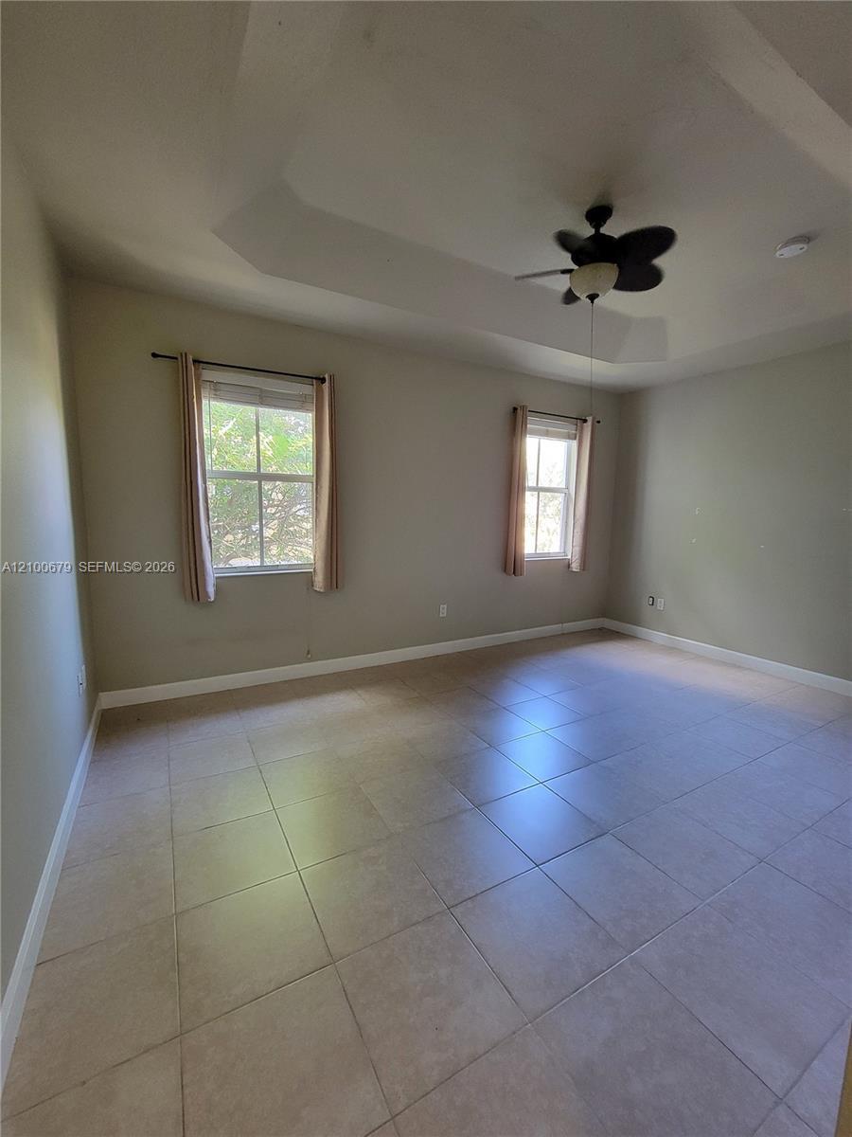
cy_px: 568
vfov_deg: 106.2
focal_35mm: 13
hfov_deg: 89.9
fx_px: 427
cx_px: 426
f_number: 2.2
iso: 320
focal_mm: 2.2
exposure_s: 1/30
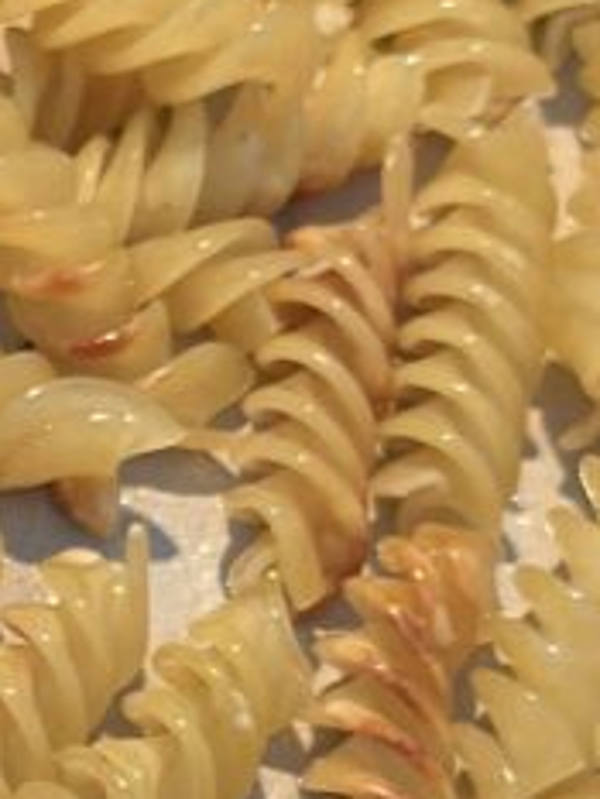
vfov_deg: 9.3
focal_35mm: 211
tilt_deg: -62.3
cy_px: 888
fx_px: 4872
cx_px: -662
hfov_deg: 6.8
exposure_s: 1/40
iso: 320
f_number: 1.78
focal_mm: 6.86
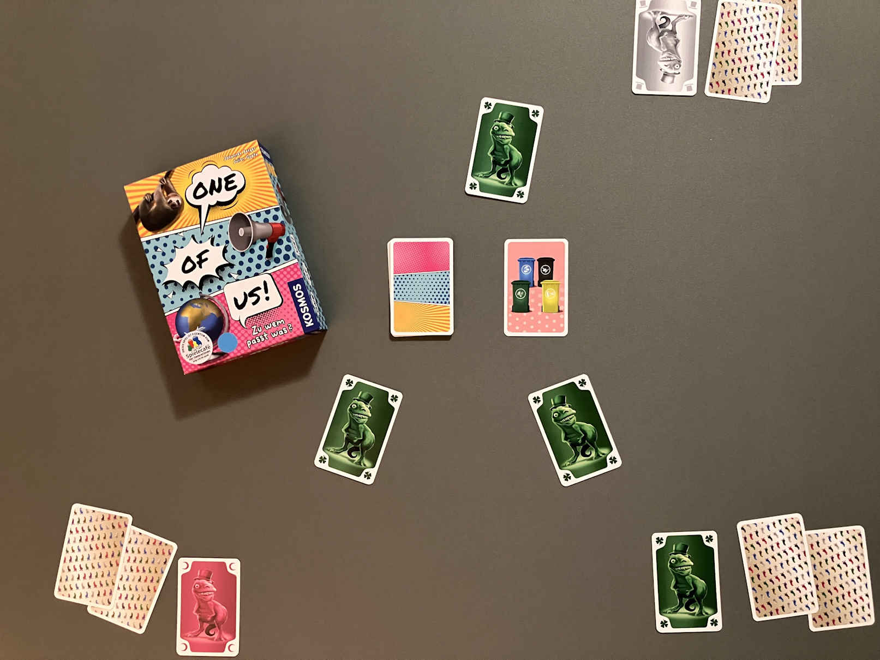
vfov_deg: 49.8
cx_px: 440
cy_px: 330
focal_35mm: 28
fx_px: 712
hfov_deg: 63.4
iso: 500
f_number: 1.8
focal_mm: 3.99
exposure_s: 1/30
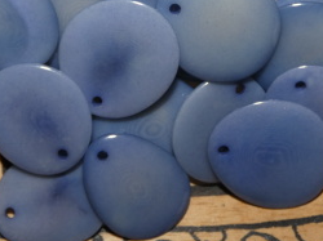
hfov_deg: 30.2
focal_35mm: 64
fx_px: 597
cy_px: 80
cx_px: 123
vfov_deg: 22.8
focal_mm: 5.3
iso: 80
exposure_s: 1/125
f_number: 3.3
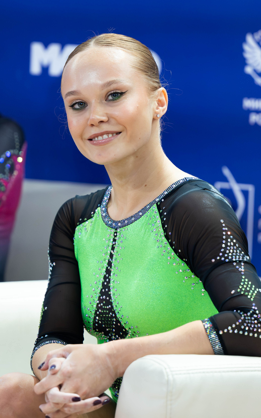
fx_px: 3016
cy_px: 173
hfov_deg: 5.0
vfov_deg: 7.9
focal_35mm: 265
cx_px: 167
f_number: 2.8
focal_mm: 145
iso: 2800
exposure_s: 1/800
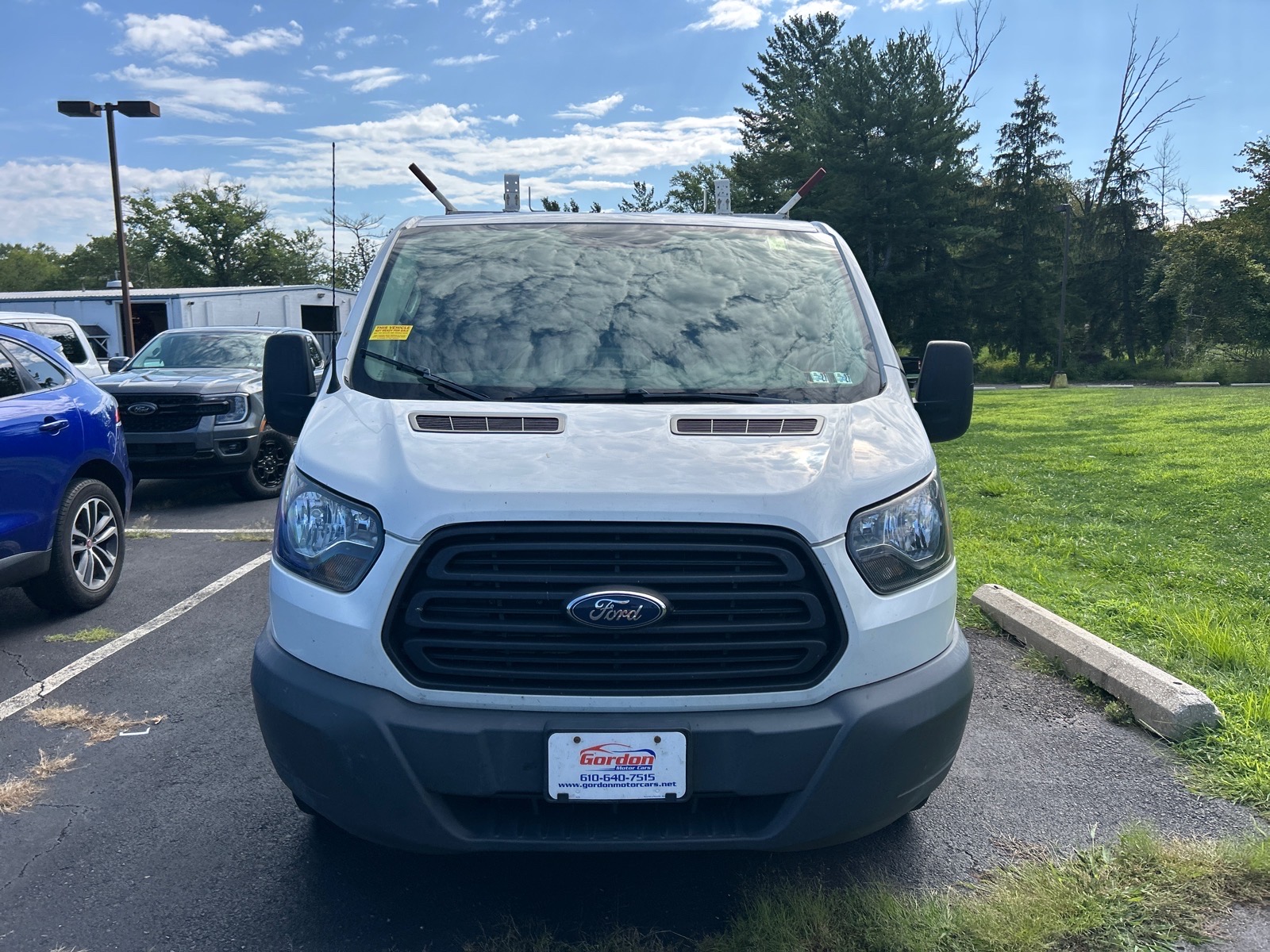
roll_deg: +1.4
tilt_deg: -6.1
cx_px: 635
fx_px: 954
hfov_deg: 67.3
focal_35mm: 26
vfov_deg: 53.1
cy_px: 476
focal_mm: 5.7
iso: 50
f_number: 1.5
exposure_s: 1/2994
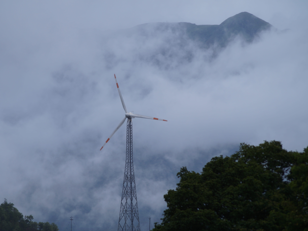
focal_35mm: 326
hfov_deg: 6.1
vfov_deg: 4.6
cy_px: 116
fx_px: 2901
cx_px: 134
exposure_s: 1/125
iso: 100
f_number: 5.6
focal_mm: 200
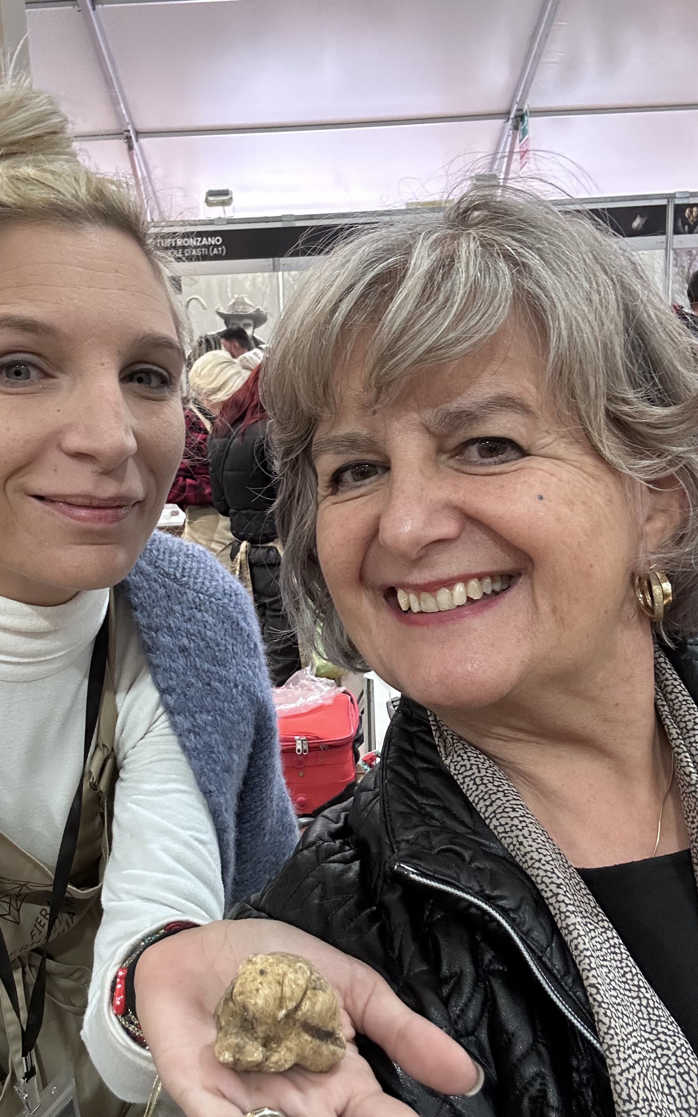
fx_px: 1035
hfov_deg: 37.1
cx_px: 265
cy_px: 596
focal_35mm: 34
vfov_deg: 56.7
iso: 125
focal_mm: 2.69
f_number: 1.9
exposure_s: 1/50
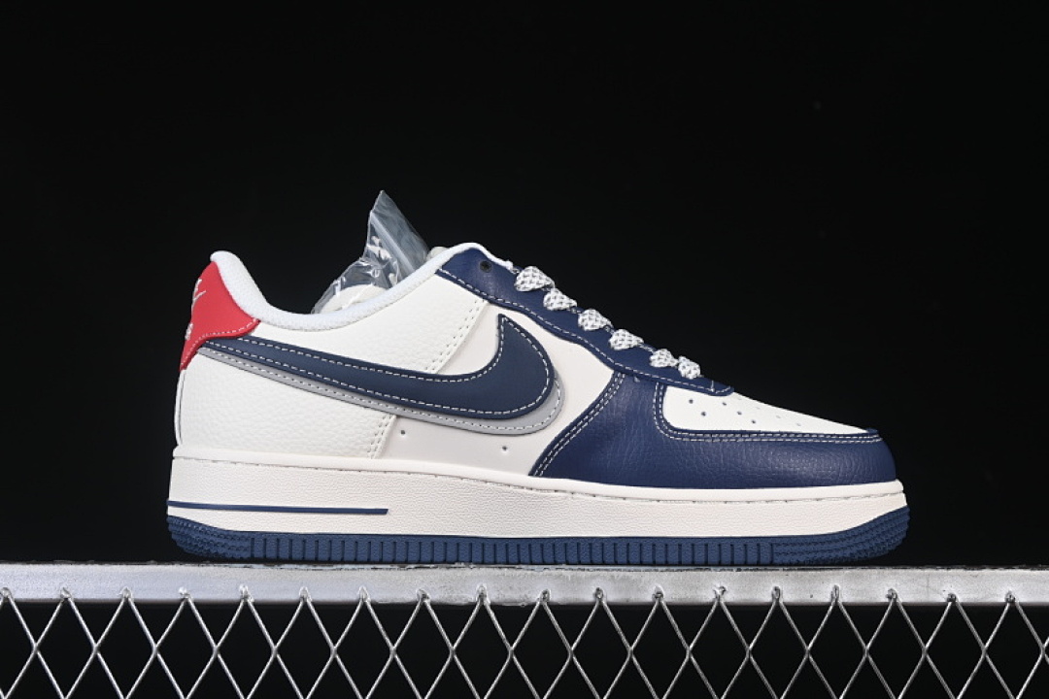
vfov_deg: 18.2
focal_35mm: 75
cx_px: 524
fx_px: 2185
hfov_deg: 27.0
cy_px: 350
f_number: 8
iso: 160
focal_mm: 50
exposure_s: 1/80
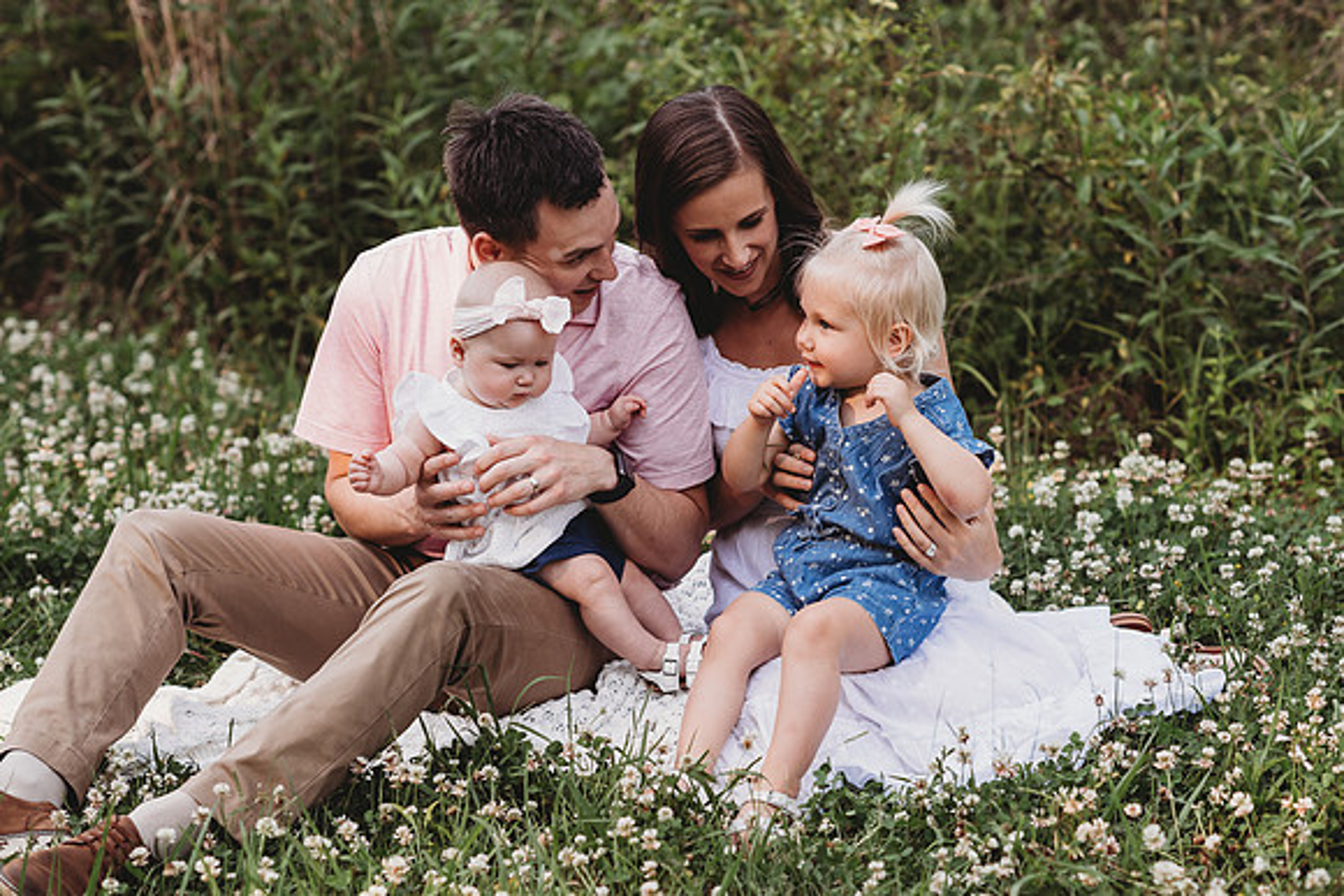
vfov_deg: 14.5
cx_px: 714
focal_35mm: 94
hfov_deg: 21.6
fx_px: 3526
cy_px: 445
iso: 100
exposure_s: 1/200
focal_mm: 85
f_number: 2.8
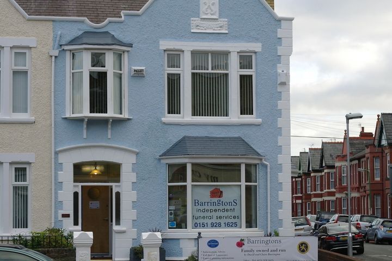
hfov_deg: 42.7
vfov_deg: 29.2
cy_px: 130
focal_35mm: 46
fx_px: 501
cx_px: 196
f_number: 5
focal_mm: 30
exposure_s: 1/640
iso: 400
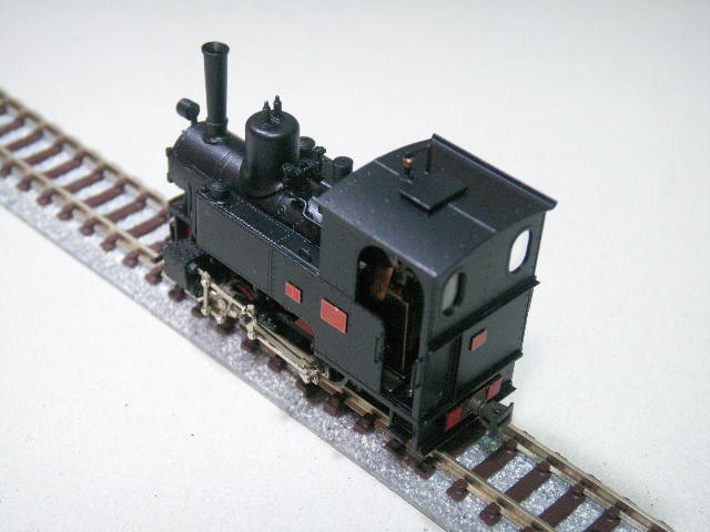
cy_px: 266
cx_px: 355
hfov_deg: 30.7
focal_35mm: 63
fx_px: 1292
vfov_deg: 23.3
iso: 160
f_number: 3.5
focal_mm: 13
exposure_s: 1/15
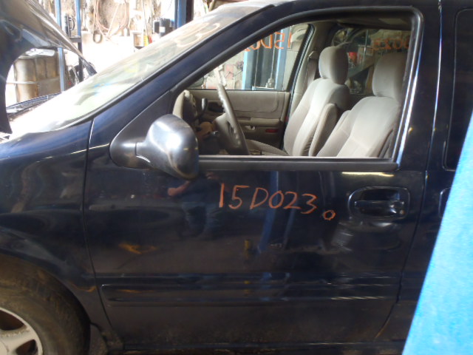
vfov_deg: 49.7
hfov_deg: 63.4
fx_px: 383
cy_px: 178
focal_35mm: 28
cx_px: 236
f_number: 3.9
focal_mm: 5
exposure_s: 1/8
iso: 200
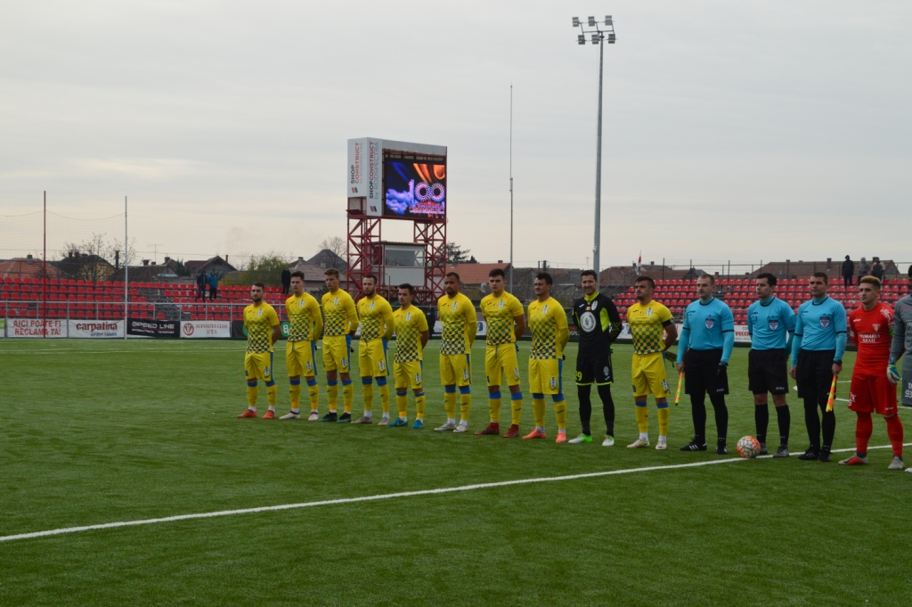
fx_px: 1595
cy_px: 304
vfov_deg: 21.5
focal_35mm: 63
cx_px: 456
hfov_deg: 31.9
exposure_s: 1/160
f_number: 9
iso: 400
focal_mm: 42
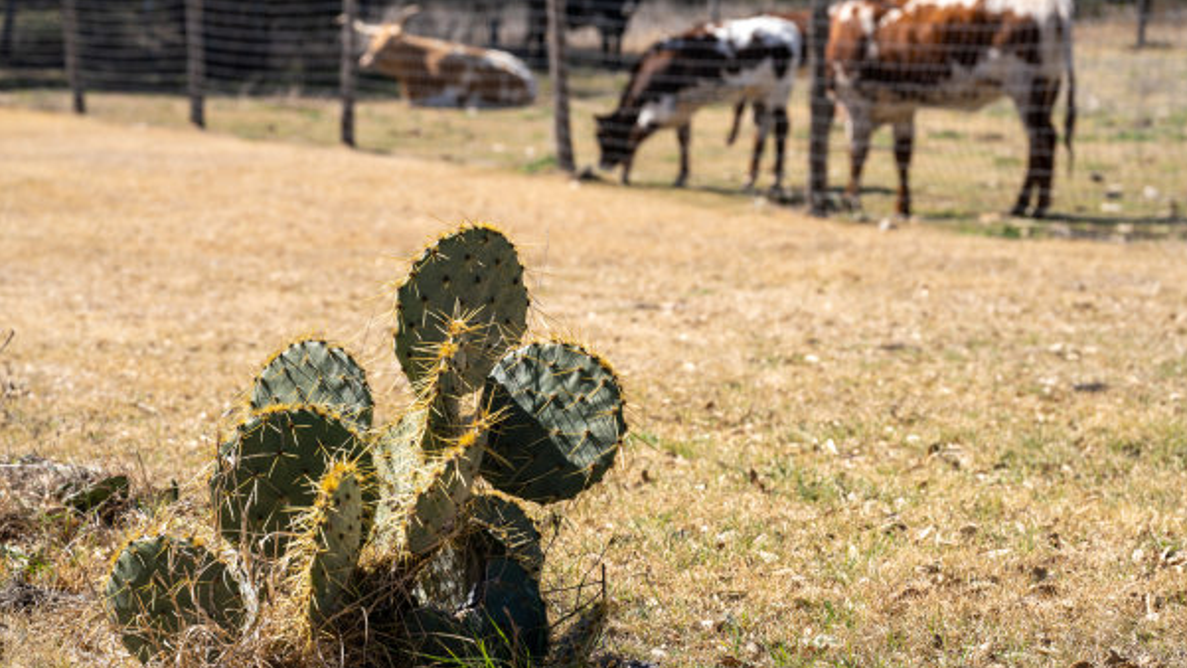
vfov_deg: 10.8
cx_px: 600
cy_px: 273
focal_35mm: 112
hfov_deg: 19.1
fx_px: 3525
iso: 100
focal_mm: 105
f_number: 6.3
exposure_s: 1/320
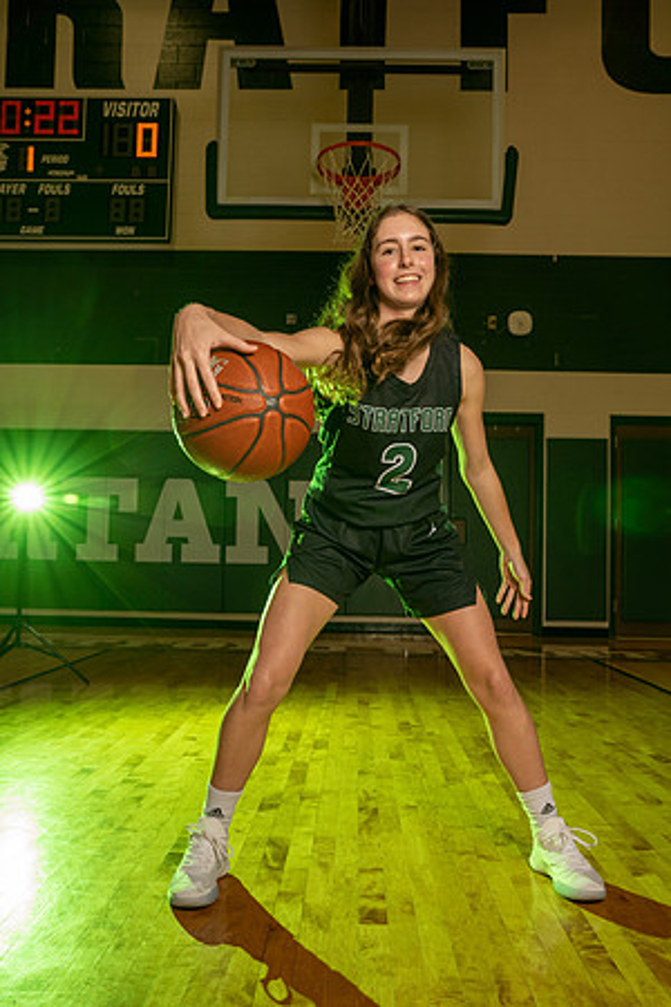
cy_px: 504
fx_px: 895
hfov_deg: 41.1
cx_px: 336
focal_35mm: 32
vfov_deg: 58.7
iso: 800
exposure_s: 1/250
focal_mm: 32
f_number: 8
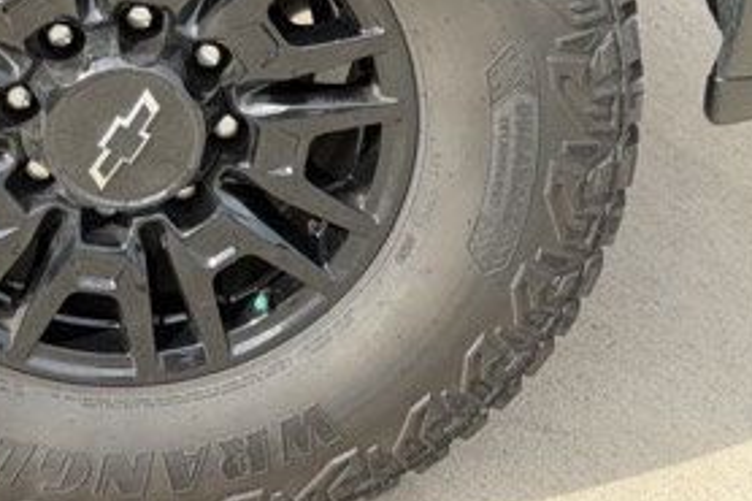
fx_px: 2401
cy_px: 57
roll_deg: +0.9
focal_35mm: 115
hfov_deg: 17.6
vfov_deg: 11.8
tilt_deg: -24.7
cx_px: 138
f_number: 1.78
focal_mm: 6.76
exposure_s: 1/1013
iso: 100
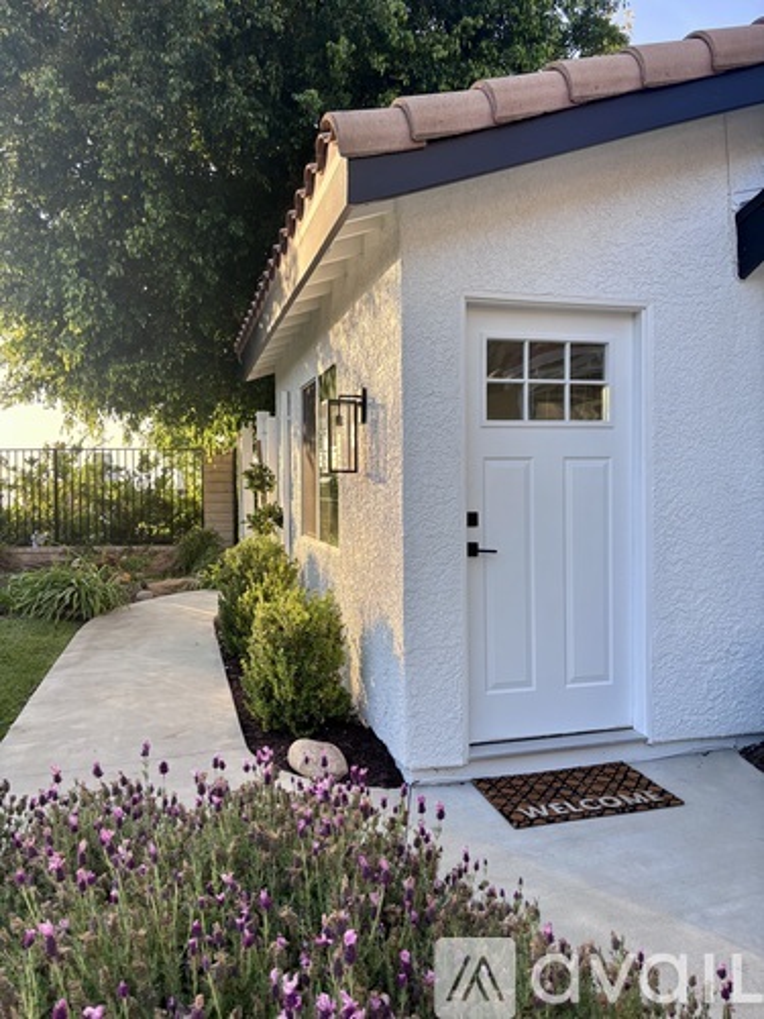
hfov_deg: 53.1
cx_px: 382
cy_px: 510
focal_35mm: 26
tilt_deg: -2.4
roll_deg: +0.6
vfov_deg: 67.3
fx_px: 765
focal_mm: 5.96
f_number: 1.6
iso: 50
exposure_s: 1/405
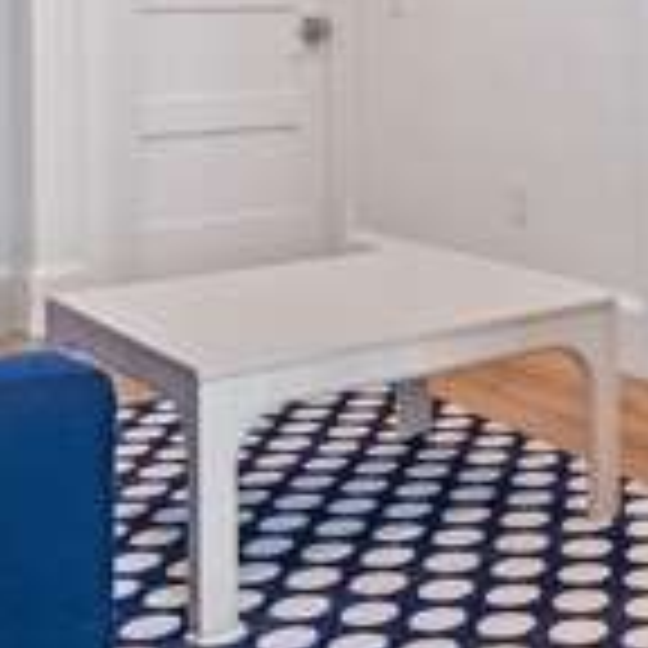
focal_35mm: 68
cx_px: 814
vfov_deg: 24.3
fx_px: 1440
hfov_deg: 22.9
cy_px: 18
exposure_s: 1/15
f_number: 7.1
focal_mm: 10
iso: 1250
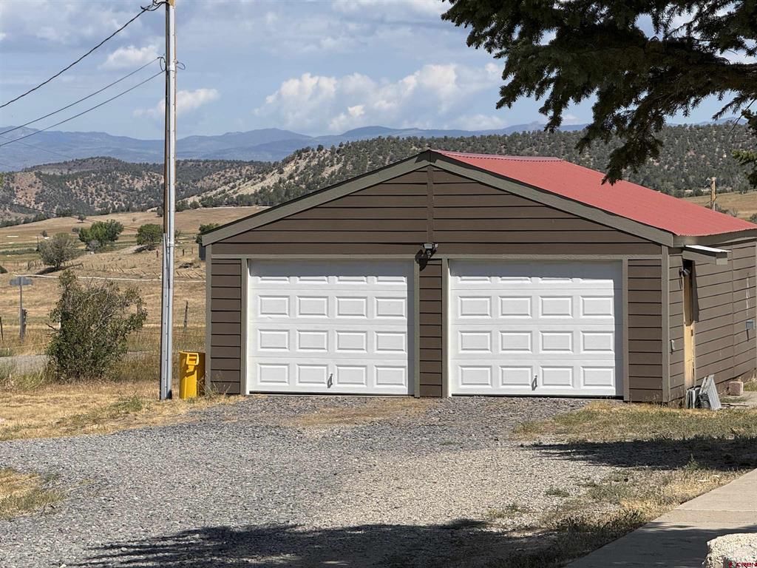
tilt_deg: -1.4
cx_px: 378
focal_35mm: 120
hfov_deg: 16.4
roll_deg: -0.2
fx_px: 2624
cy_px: 284
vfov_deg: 12.3
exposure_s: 1/2439
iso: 50
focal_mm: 15.66
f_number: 2.8
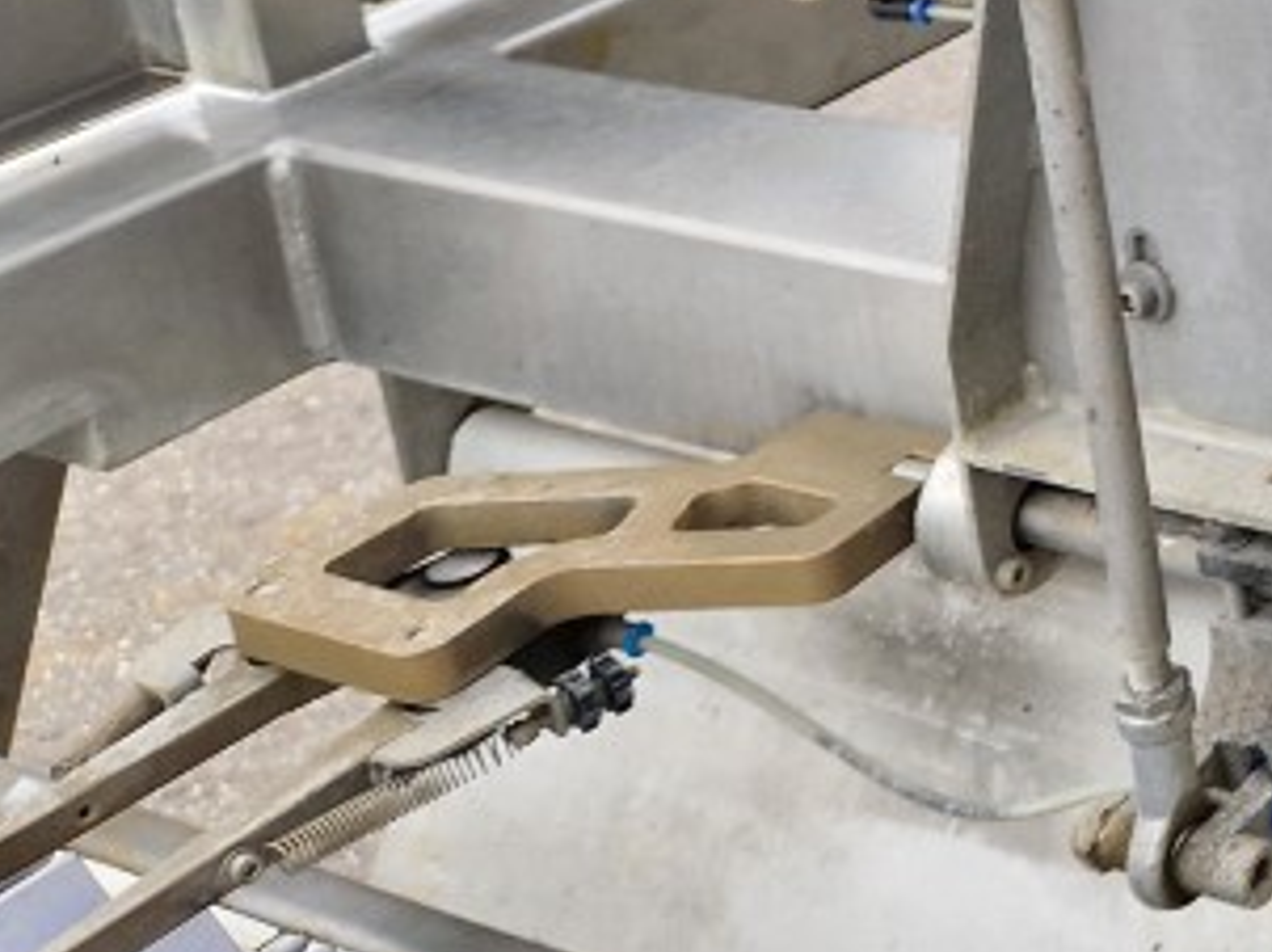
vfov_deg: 17.7
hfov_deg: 20.1
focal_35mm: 78
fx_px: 2864
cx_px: 2106
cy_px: -261
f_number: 1.8
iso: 50
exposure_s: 1/180
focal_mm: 5.4
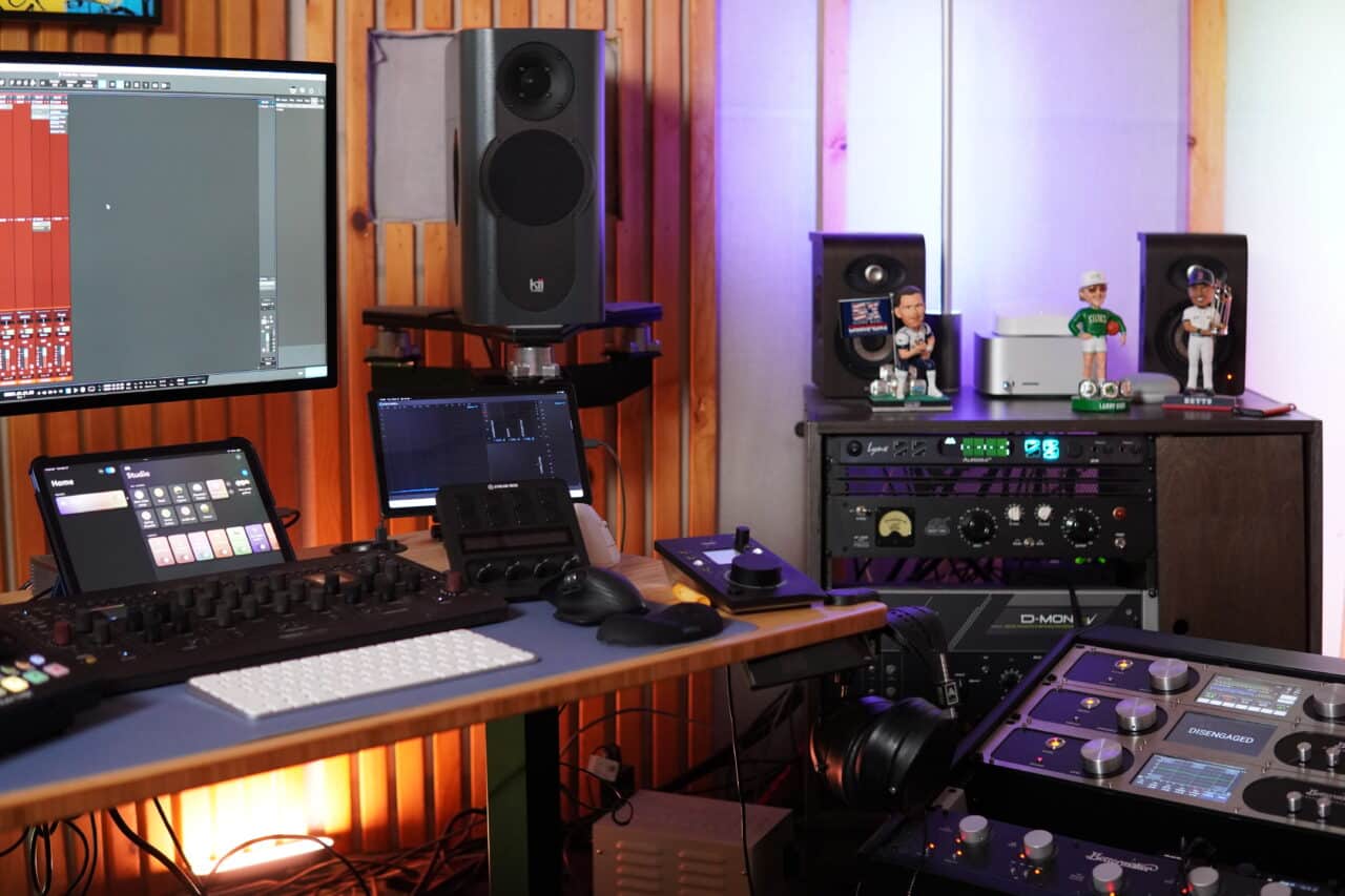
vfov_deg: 29.9
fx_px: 1681
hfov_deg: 43.6
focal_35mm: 45
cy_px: 448
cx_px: 672
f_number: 2.2
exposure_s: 1/160
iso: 1600
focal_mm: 30
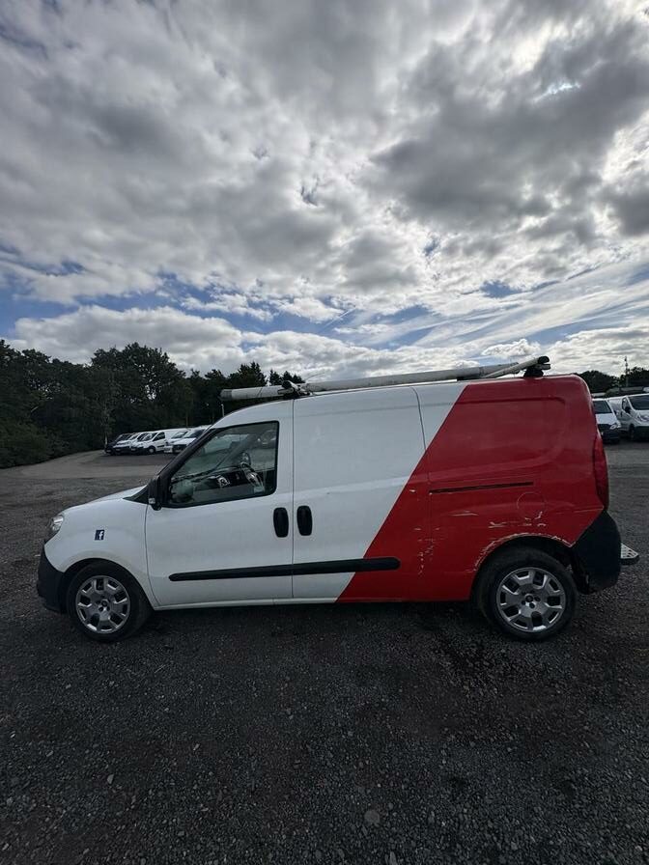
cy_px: 432
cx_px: 324
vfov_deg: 102.1
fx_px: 350
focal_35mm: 14
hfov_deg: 85.7
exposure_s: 1/4630
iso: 50
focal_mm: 2.22
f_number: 2.2
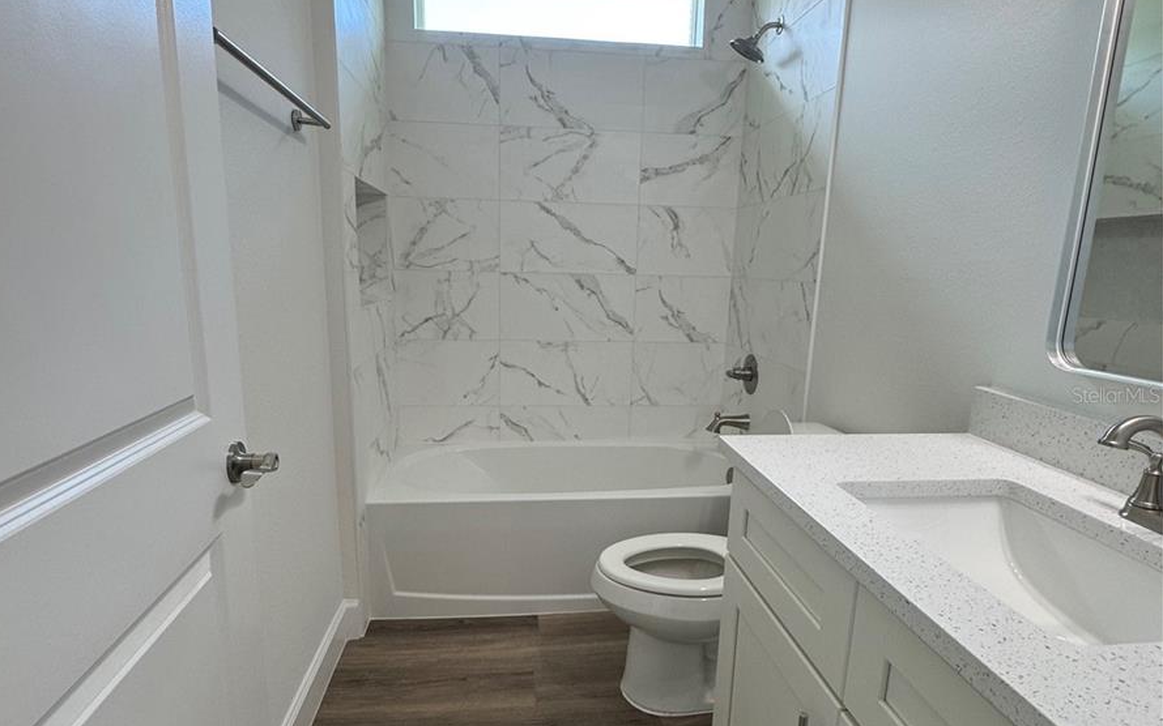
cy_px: 394
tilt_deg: -11.3
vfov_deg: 59.5
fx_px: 634
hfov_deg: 85.1
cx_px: 576
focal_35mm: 20
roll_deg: -1.0
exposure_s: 1/120
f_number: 2.2
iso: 100
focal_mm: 2.22
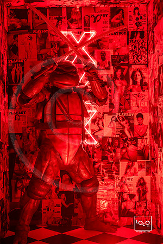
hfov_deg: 27.0
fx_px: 340
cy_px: 122
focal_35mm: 50
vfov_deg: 39.6
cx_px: 82
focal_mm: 50
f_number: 2.5
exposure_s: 1/250
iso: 1000
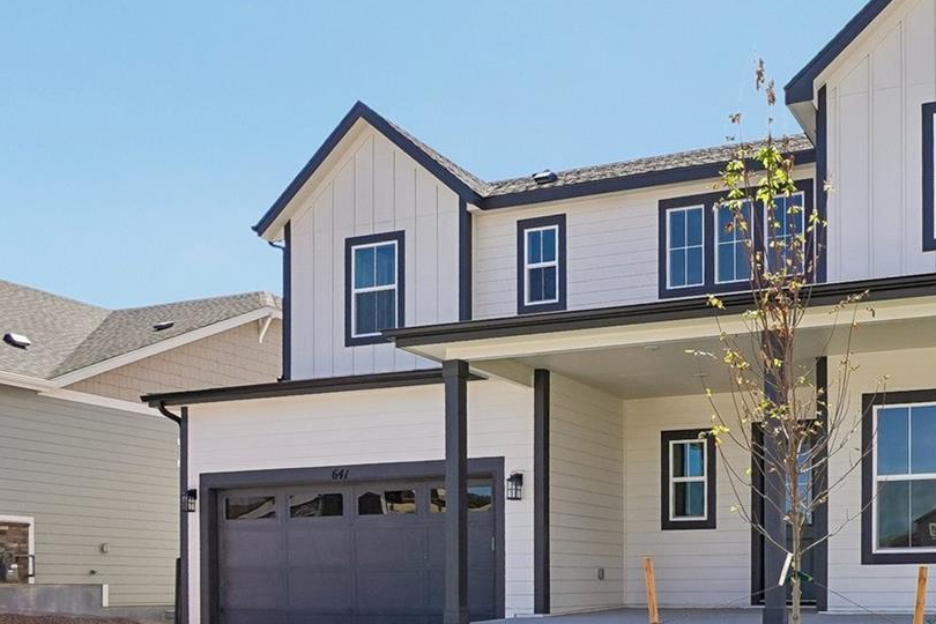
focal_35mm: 36
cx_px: 750
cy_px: 342
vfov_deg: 36.8
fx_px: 936
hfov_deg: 49.9
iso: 100
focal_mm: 12
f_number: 8
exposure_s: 1/200
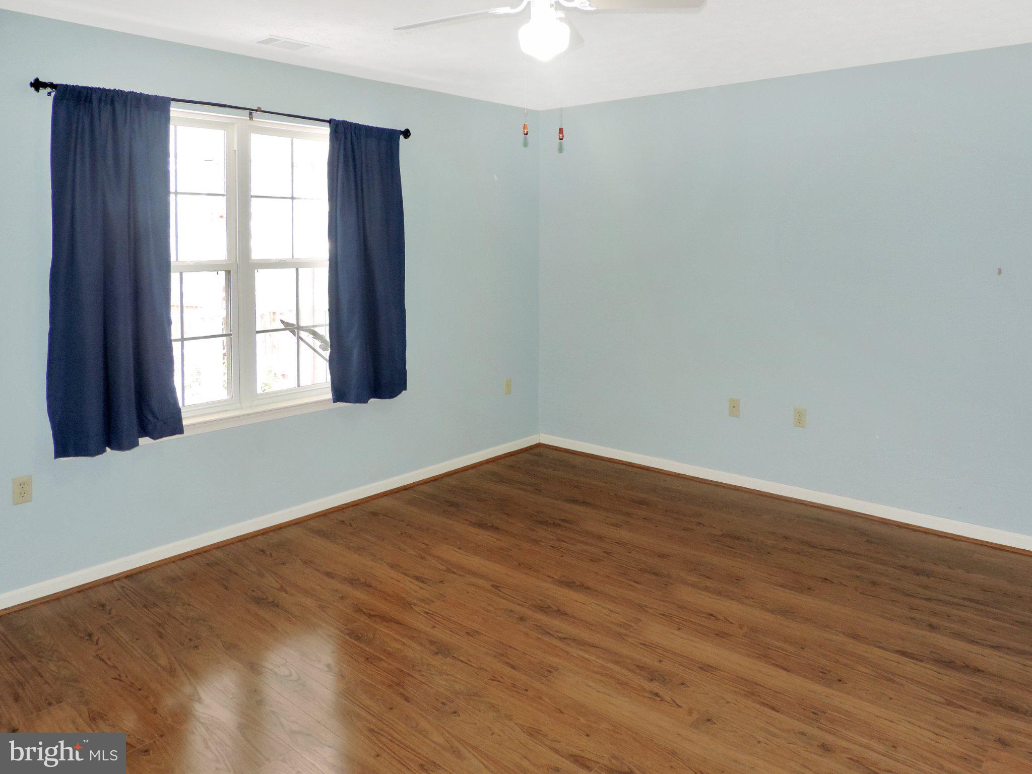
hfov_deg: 71.6
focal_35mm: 24
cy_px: 387
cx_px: 516
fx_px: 716
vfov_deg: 56.8
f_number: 3
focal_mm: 4.3
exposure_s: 1/30
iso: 200
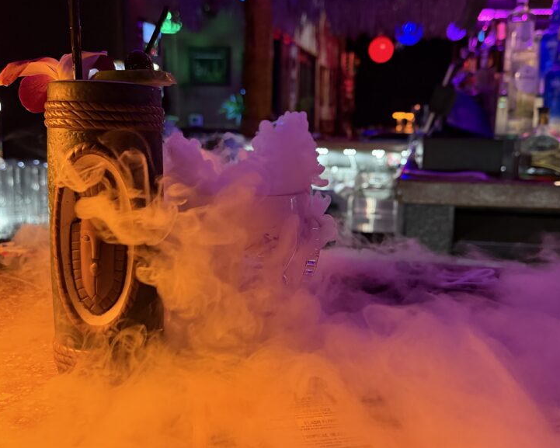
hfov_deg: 65.9
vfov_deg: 54.9
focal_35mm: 26
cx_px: 308
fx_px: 431
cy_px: 217
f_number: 1.78
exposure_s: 1/40
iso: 800
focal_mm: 6.76
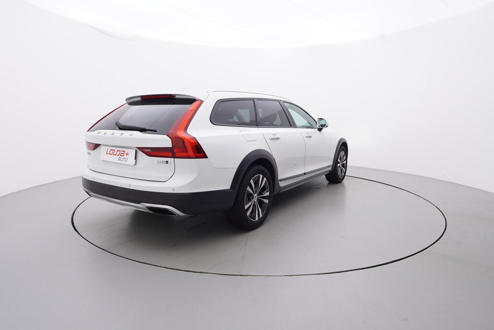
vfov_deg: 56.2
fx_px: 309
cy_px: 165
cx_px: 247
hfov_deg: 77.3
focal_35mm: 22
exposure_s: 1/80
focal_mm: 15
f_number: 5
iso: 200
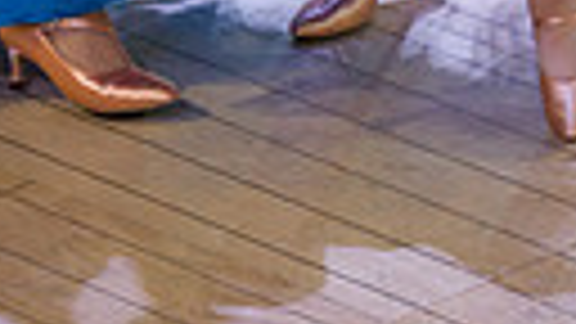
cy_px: -567
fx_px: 11241
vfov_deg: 1.6
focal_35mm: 736
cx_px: 241
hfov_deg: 2.9
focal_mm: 200
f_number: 2.8
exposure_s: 1/250
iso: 800
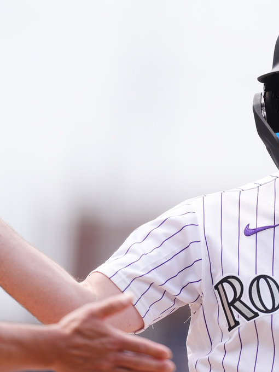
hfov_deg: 1.7
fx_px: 9339
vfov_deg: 2.3
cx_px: 206
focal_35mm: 869
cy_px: 186
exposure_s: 1/2000
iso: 400
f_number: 4
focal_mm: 600
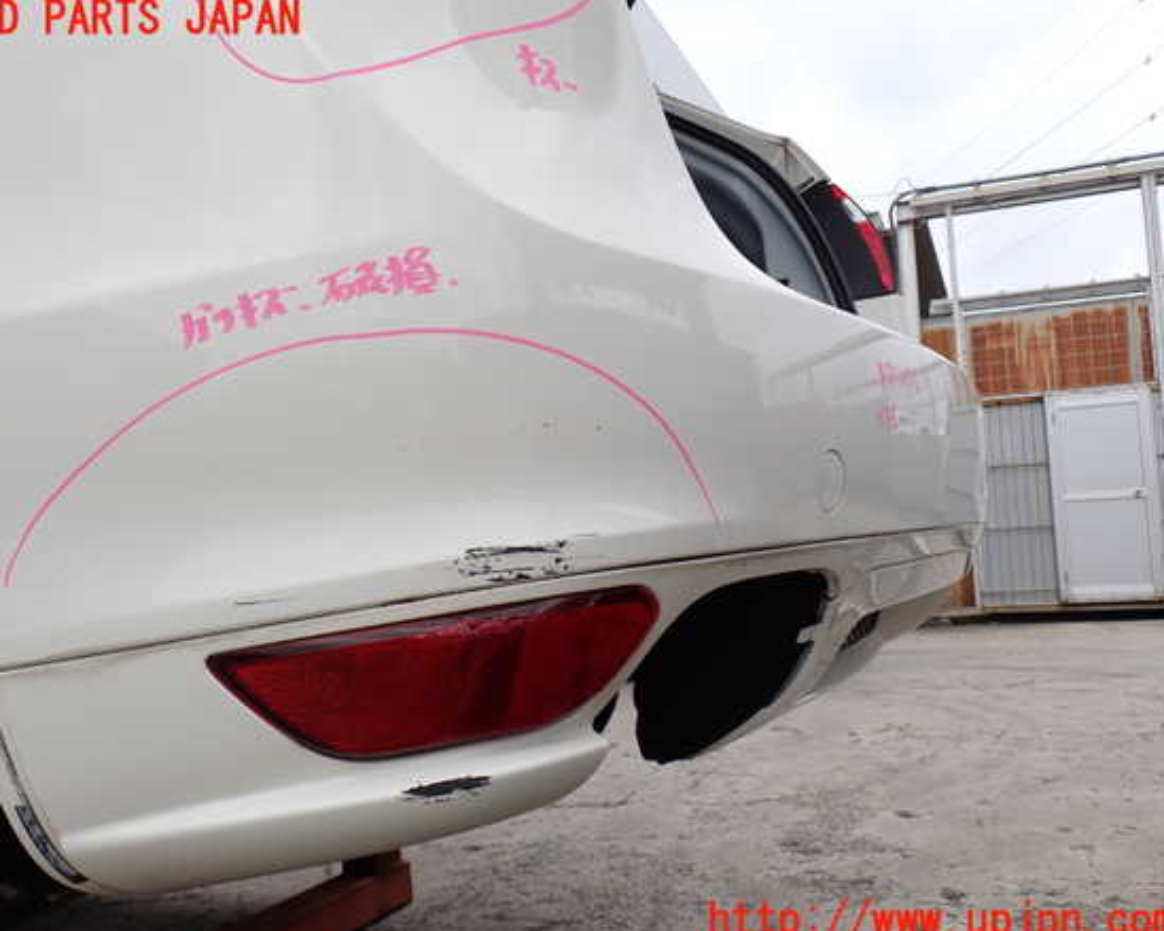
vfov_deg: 45.8
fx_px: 1102
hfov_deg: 55.6
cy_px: 471
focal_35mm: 32
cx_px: 551
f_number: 3.2
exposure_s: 1/640
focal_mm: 5.4
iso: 100
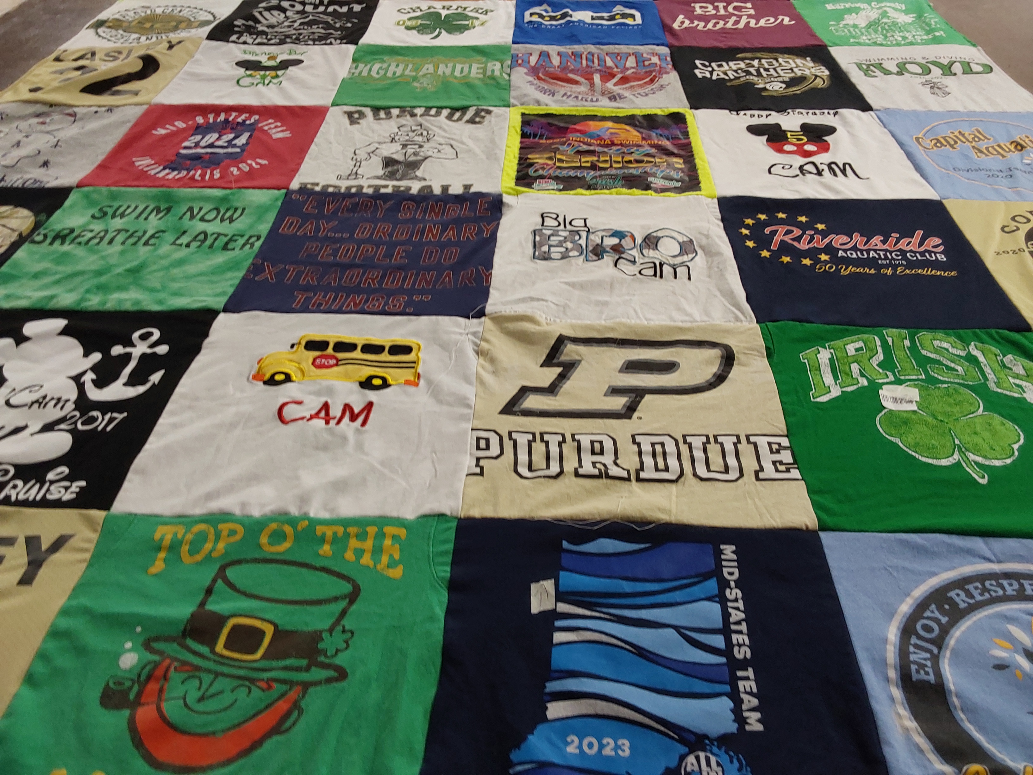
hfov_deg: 63.4
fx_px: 836
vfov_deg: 49.7
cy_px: 388
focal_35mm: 28
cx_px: 516
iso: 64
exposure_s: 1/50
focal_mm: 2.91
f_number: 1.9
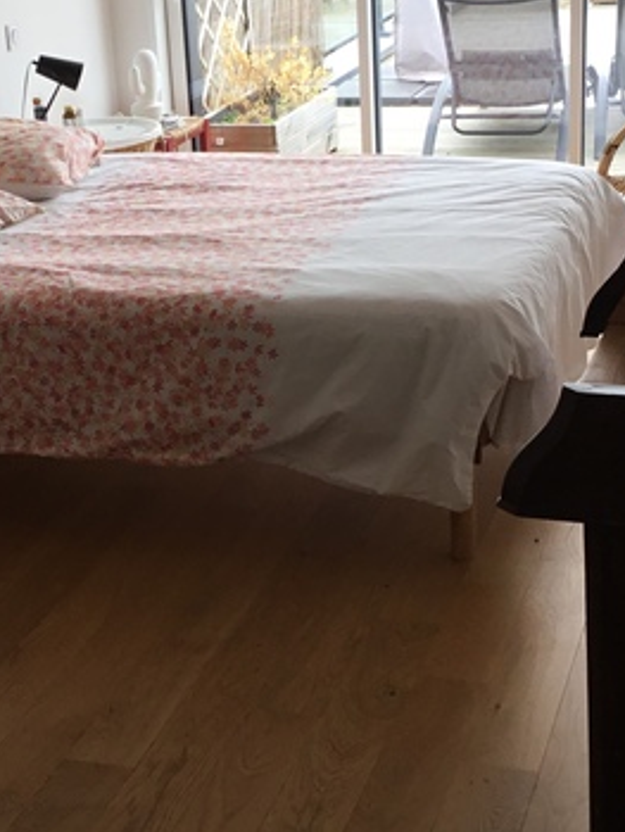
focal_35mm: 68
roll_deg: +4.4
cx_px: 238
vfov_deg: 28.5
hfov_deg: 21.6
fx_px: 1635
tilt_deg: -19.8
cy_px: 357
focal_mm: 3.3
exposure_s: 1/50
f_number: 2.4
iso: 32
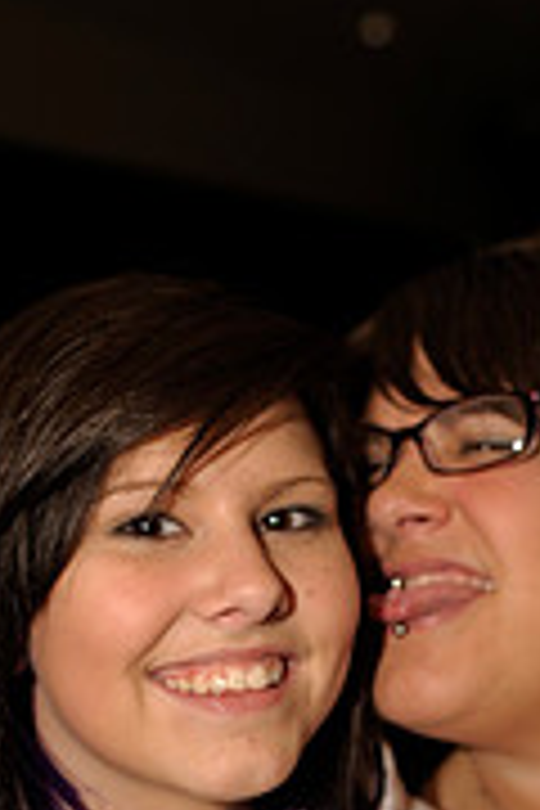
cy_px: 711
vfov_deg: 24.7
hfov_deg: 17.0
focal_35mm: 80
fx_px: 1800
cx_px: 360
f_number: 2.8
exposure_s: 1/250
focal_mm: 32
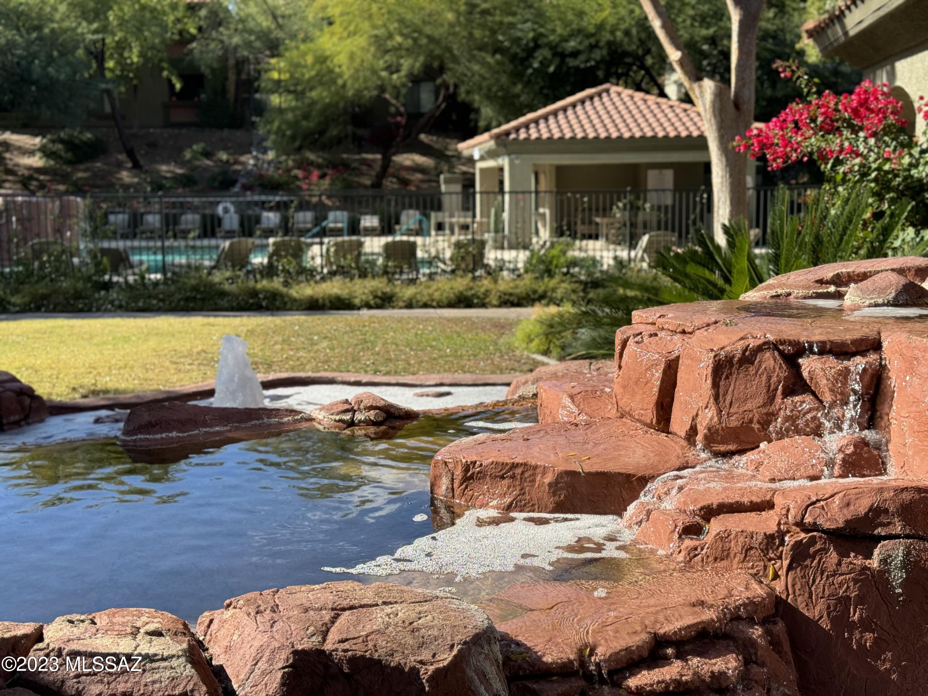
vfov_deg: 30.3
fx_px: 1287
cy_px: 348
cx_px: 464
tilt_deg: -7.3
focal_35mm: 48
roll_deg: +0.2
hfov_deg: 39.7
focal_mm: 6.86
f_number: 1.78
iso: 64
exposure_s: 1/2179
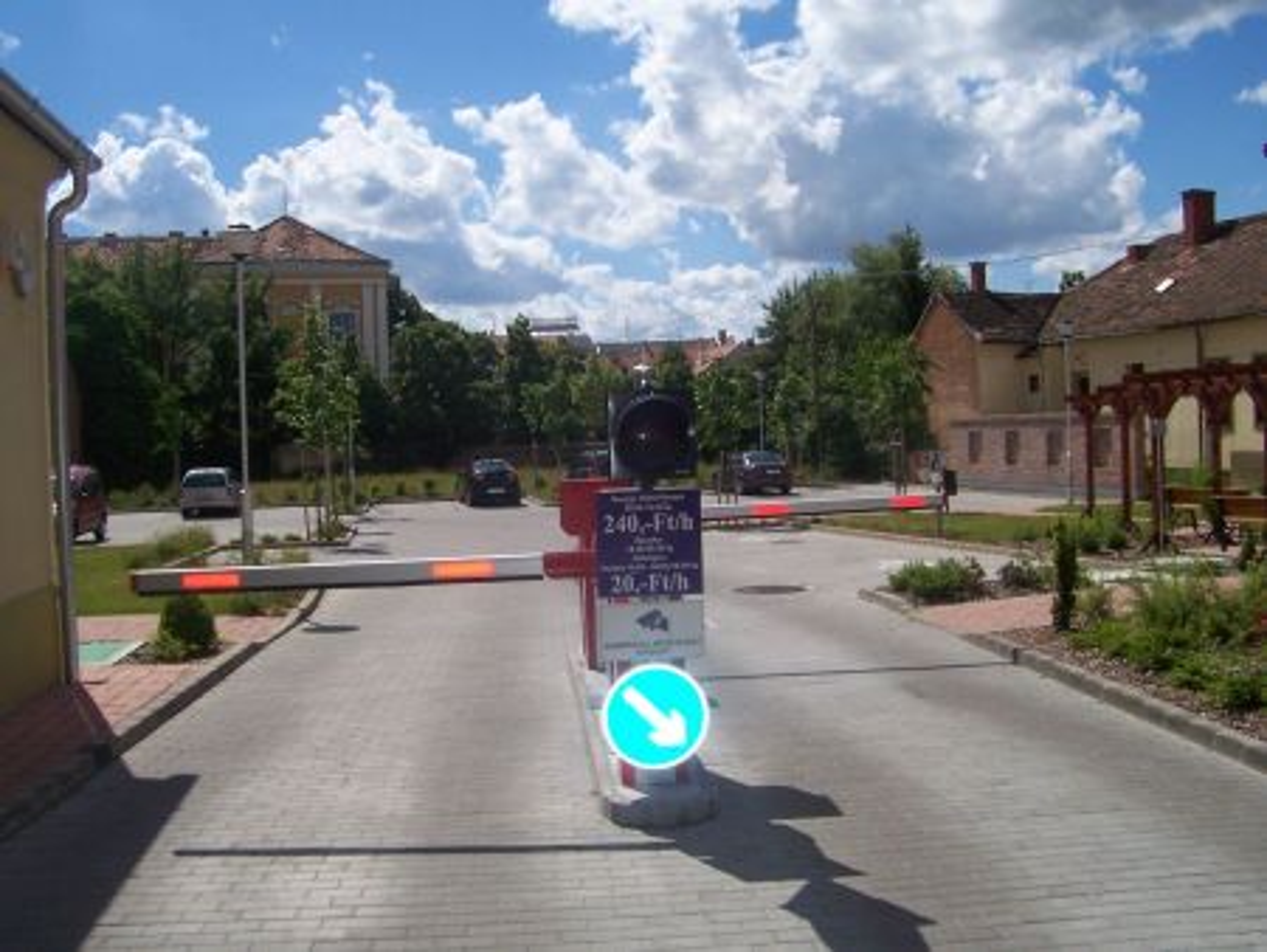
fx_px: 1245
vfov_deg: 41.8
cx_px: 634
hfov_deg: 53.9
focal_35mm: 34
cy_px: 476
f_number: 5.6
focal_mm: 5.6
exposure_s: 1/1000
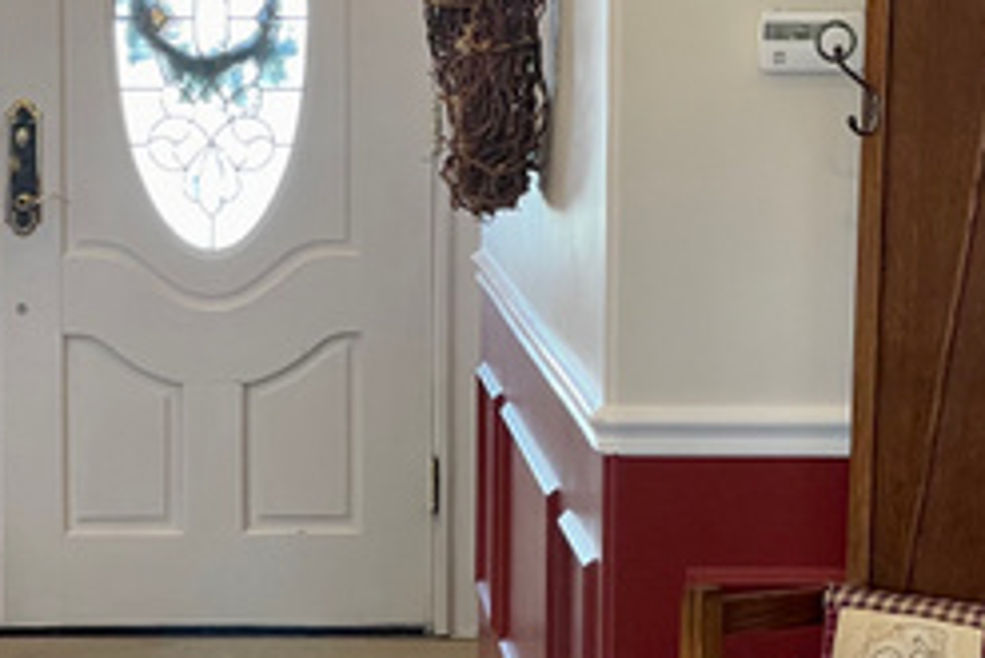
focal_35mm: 140
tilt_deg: -7.2
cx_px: 247
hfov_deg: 14.6
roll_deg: +0.3
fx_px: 3833
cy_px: 367
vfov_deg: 9.8
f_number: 2
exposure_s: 1/60
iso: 125
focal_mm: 6
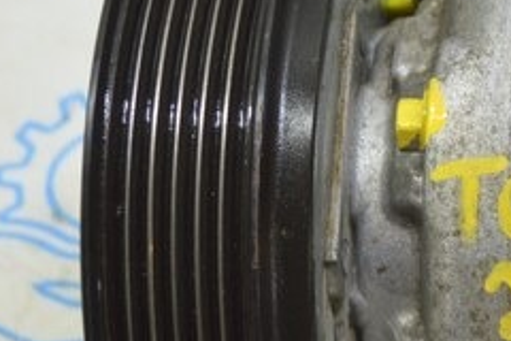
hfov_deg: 11.2
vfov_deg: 7.7
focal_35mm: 179
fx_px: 2541
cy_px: 112
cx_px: 628
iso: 400
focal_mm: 28
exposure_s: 1/20
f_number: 5.6
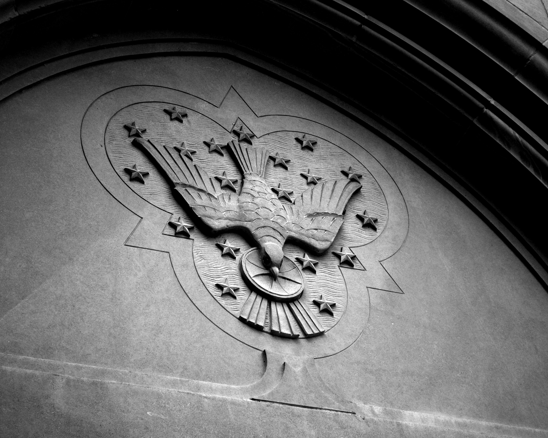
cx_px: 266
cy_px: 219
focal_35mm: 94
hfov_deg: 20.5
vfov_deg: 16.4
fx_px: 1517
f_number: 5.6
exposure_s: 1/800
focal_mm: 55
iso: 200
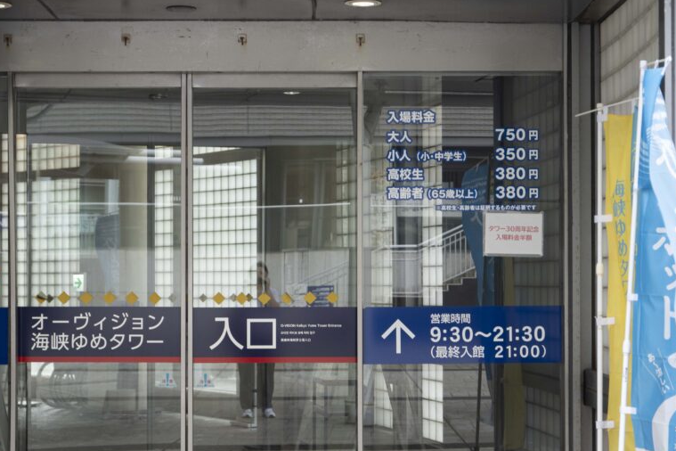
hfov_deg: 25.0
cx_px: 290
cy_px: 264
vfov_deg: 16.8
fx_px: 1521
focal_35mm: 81
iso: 800
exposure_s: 1/160
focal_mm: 60
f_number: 5.6
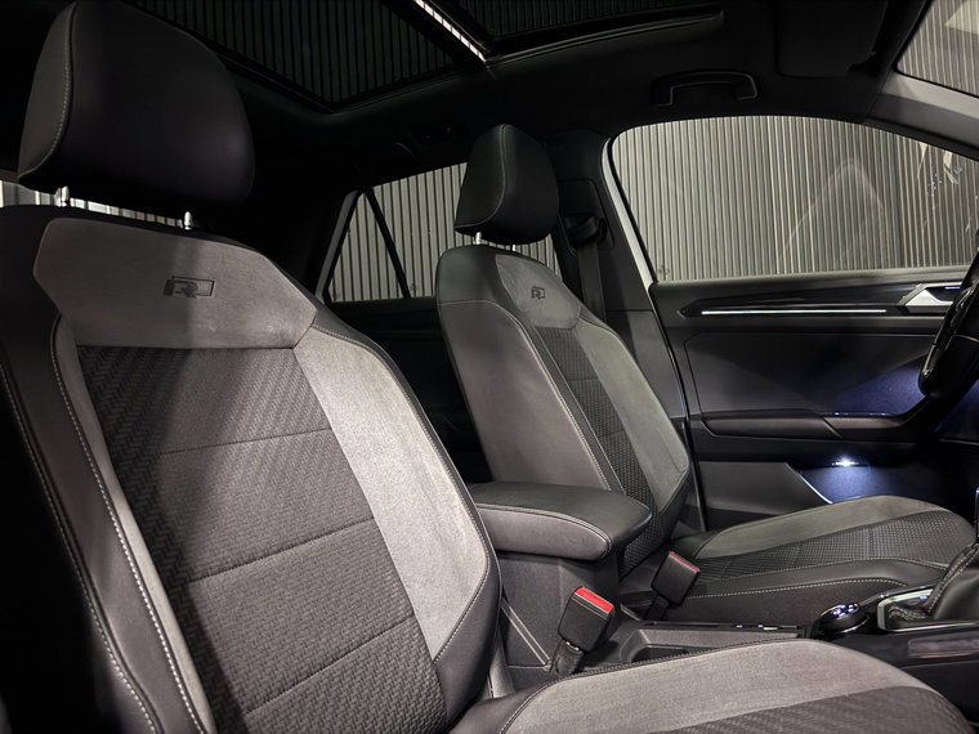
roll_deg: +3.1
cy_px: 367
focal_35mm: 24
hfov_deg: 71.6
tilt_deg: +0.8
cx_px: 490
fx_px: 679
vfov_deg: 56.8
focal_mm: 6.76
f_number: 1.78
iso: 1600
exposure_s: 1/9
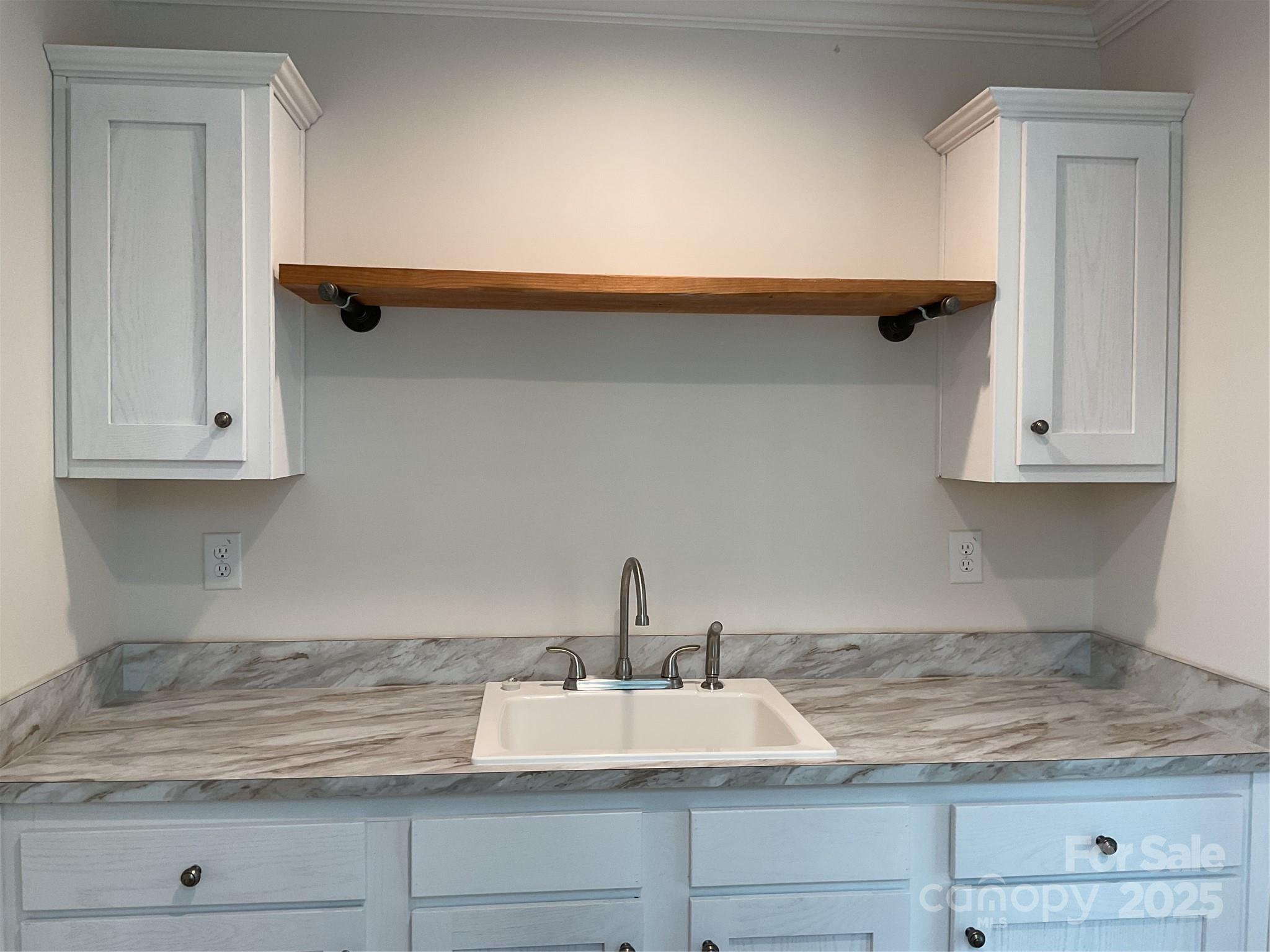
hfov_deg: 61.7
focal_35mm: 29
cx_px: 635
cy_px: 476
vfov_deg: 48.2
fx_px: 1064
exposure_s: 1/60
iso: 40
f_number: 1.8
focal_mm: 3
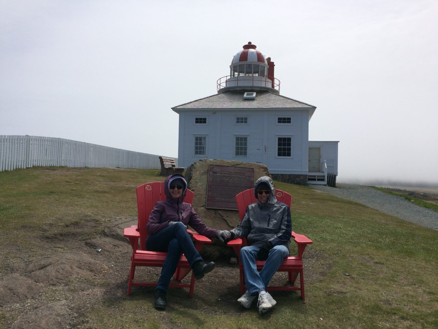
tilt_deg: +1.0
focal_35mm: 29
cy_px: 164
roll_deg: +1.2
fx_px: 367
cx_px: 219
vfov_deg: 48.2
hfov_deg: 61.7
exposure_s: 1/5128
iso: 32
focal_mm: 4.15
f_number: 2.2
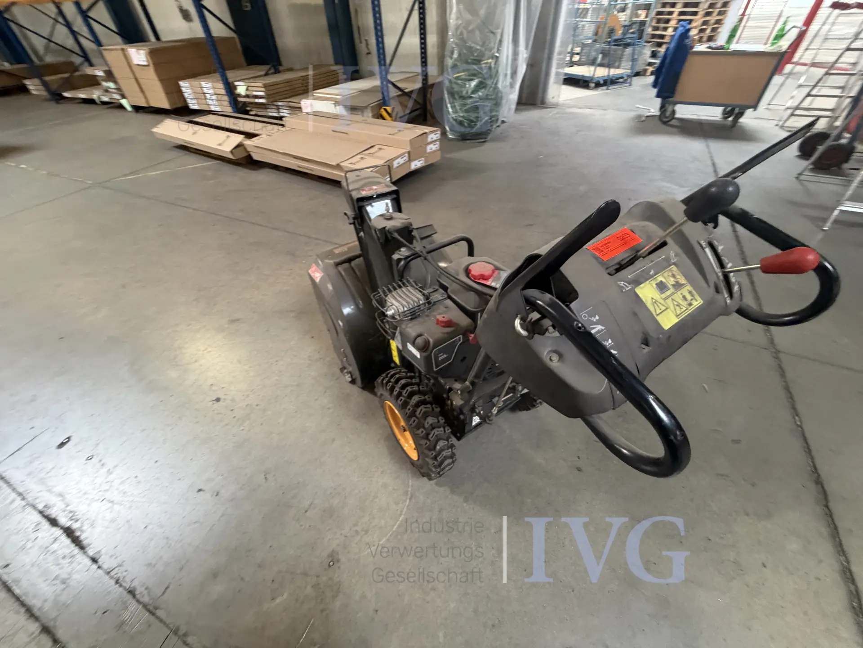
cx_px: 432
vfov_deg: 85.7
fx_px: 349
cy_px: 324
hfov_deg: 102.1
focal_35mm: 14
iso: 400
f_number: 2.2
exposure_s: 1/50
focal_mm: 2.22
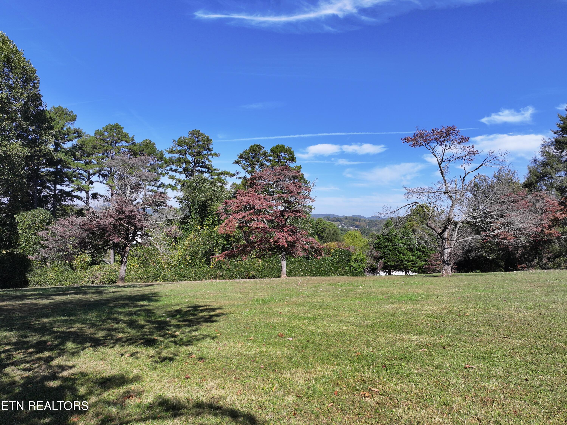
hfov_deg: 71.6
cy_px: 212
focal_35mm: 24
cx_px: 284
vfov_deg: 56.8
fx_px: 393
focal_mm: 12.29
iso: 100
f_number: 2.8
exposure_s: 1/1600
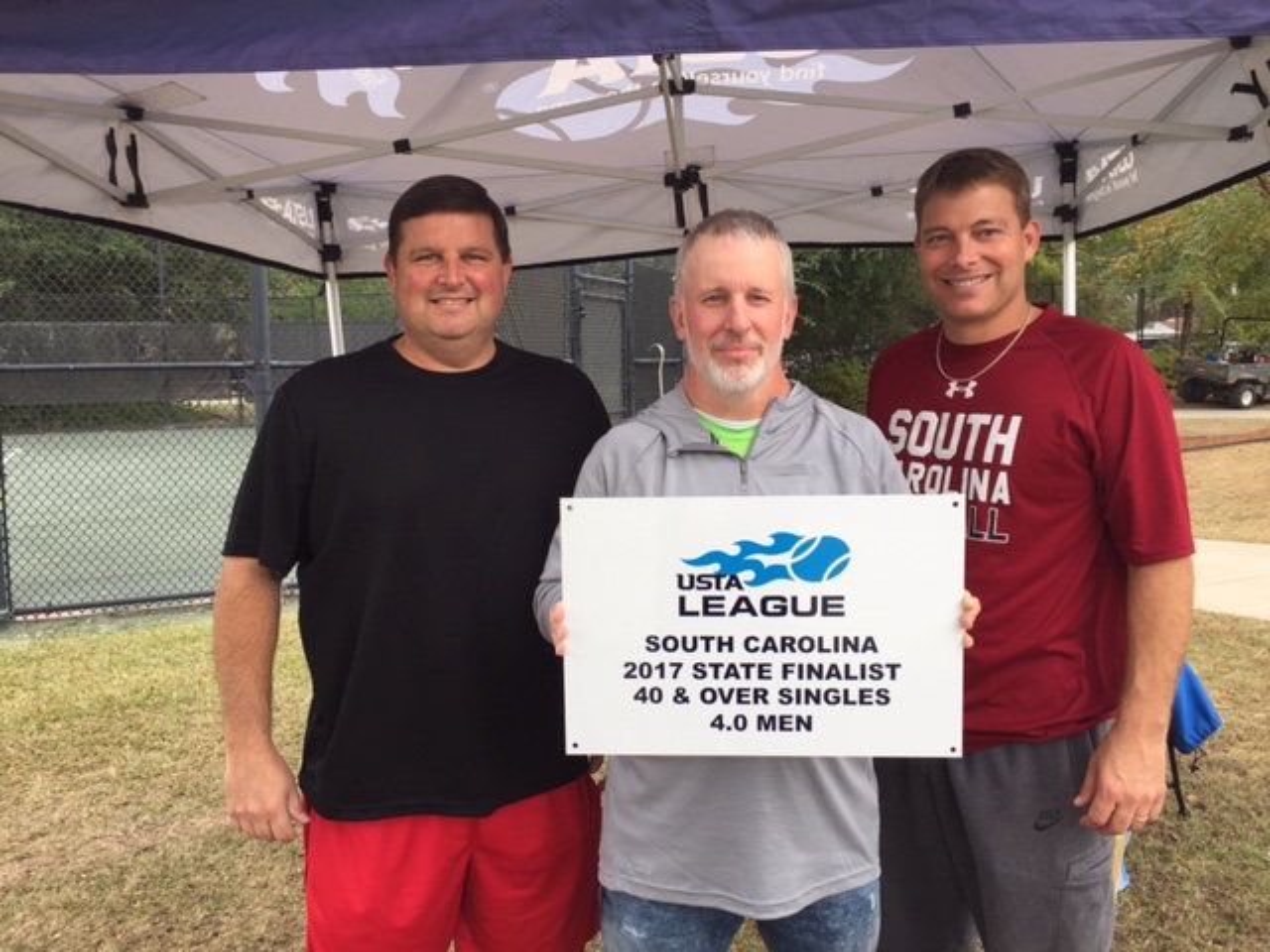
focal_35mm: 29
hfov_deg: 61.7
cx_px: 635
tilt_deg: -5.0
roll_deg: -0.1
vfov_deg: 48.2
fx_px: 1064
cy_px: 476
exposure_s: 1/363
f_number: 2.2
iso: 32
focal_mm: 4.15
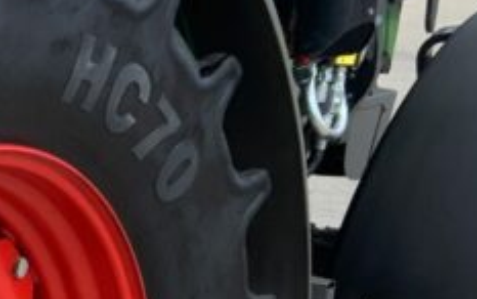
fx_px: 1756
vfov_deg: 9.4
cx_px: -117
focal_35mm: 135
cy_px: 473
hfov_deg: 14.9
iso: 16
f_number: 1.8
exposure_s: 1/394
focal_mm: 3
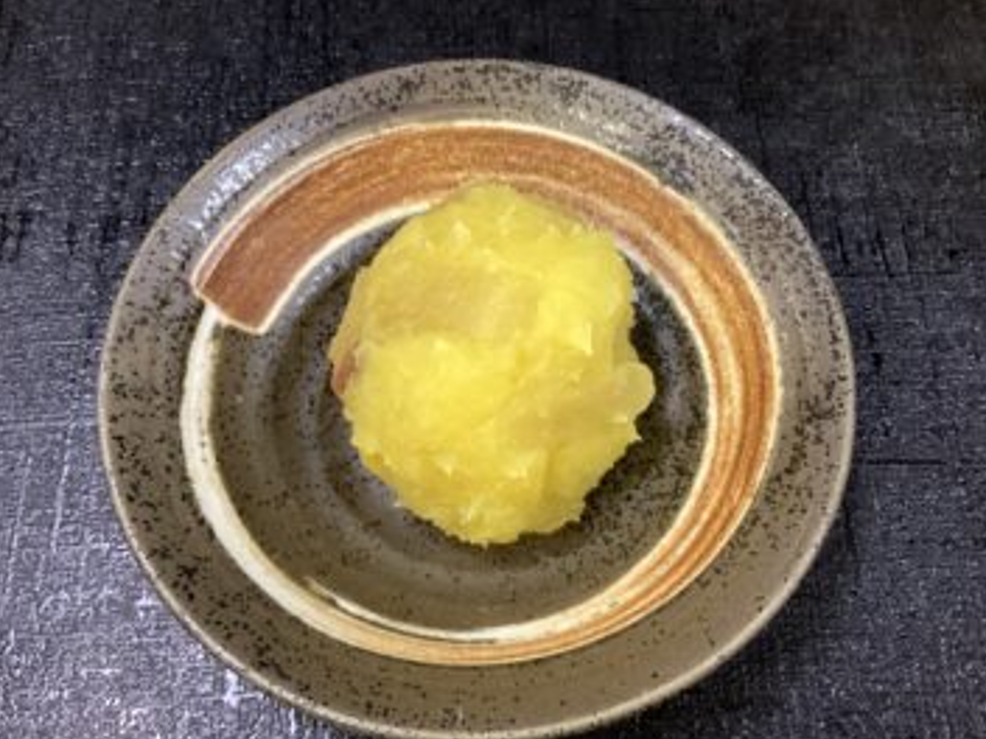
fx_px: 940
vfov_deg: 42.9
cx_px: 503
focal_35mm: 33
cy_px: 385
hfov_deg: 55.3
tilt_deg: -66.2
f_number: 2.4
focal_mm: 3.3
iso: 320
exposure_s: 1/60
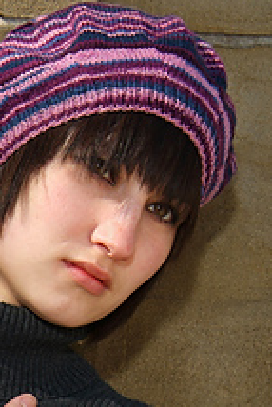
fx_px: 2534
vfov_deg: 9.0
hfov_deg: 6.1
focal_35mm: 224
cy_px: 521
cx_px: -23
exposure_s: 1/125
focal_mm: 50
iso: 100
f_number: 8
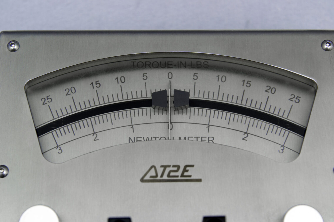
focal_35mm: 75
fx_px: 696
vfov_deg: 18.2
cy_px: 111
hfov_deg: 27.0
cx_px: 167
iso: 100
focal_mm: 50
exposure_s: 1/60
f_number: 4.2
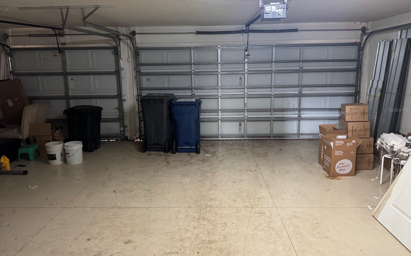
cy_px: 110
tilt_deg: -10.9
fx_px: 291
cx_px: 203
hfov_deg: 70.4
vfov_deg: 47.4
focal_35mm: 26
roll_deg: +1.1
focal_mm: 6.76
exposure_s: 1/40
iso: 800
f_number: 1.78
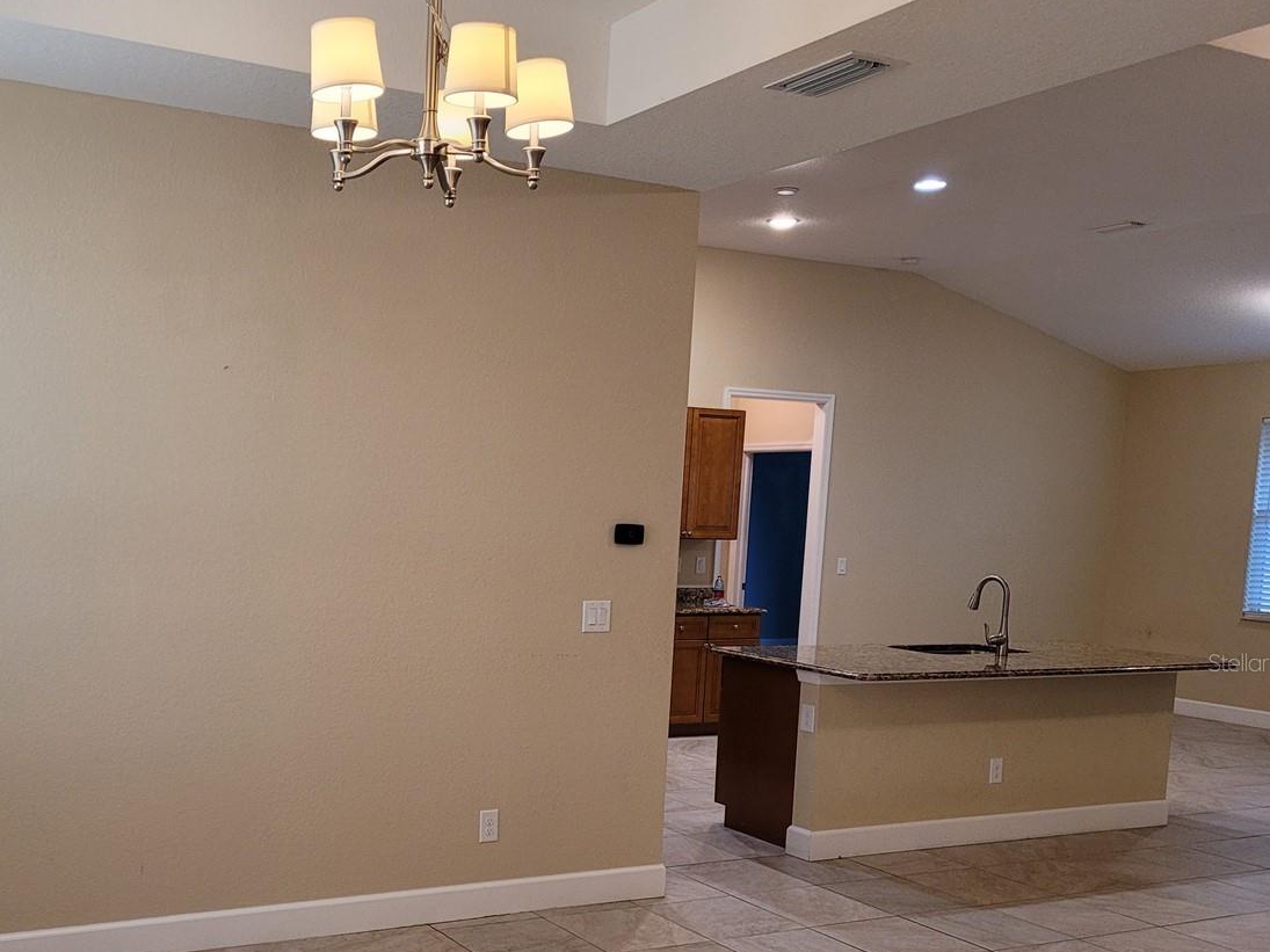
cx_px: 390
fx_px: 1394
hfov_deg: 47.9
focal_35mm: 38
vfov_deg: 37.2
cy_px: 662
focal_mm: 5.4
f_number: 1.8
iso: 250
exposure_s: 1/120
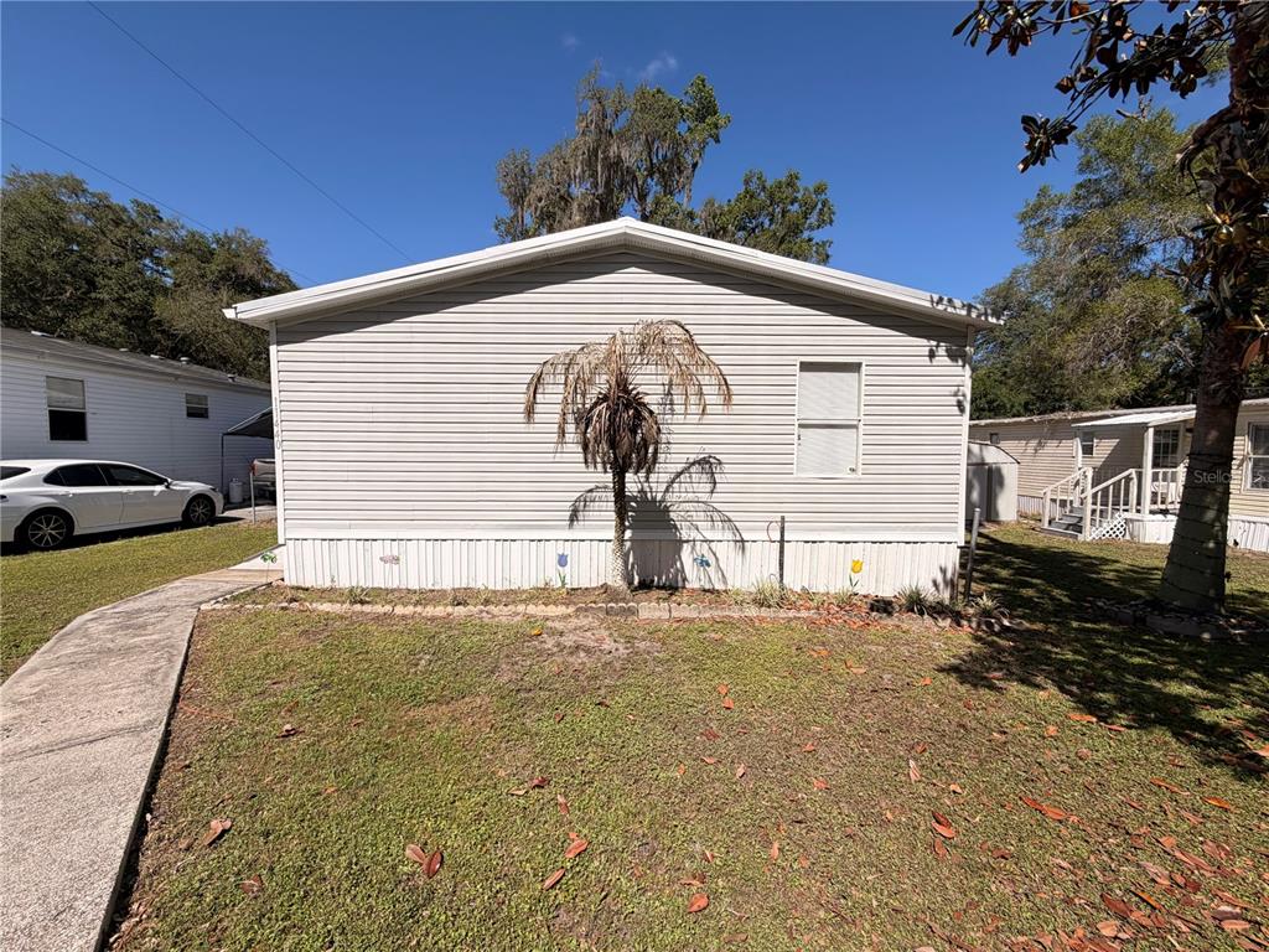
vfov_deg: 85.7
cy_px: 476
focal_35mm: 14
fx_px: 513
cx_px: 634
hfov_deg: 102.1
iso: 20
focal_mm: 2.22
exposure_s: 1/1399
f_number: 2.2
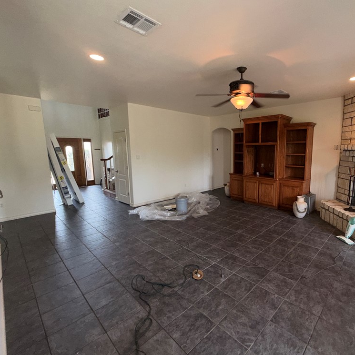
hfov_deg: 82.0
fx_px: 197
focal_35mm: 17
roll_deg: +1.1
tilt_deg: -7.0
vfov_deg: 84.0
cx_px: 227
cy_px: 175
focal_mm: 2.22
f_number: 2.2
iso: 100
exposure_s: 1/60
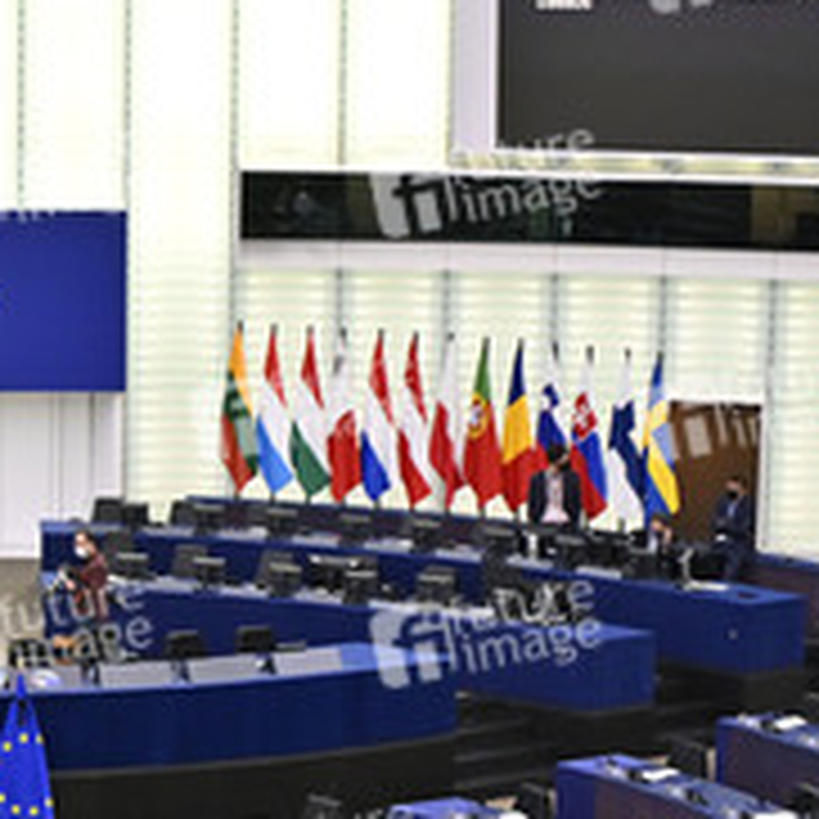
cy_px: 522
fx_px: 2811
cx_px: -83
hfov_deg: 16.1
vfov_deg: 16.6
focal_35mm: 105
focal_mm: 50
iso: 1600
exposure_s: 1/250
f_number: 4
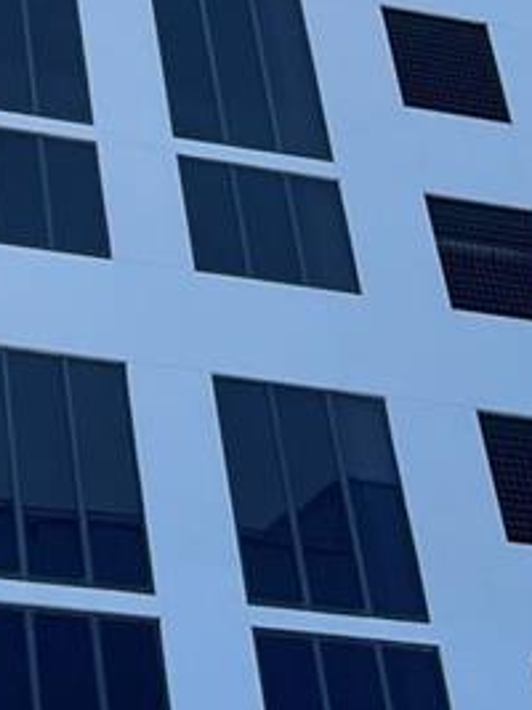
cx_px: -157
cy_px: -667
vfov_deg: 14.3
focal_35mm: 117
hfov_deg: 12.3
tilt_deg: +48.1
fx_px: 2399
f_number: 1.6
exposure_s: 1/2488
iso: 32
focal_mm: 5.1
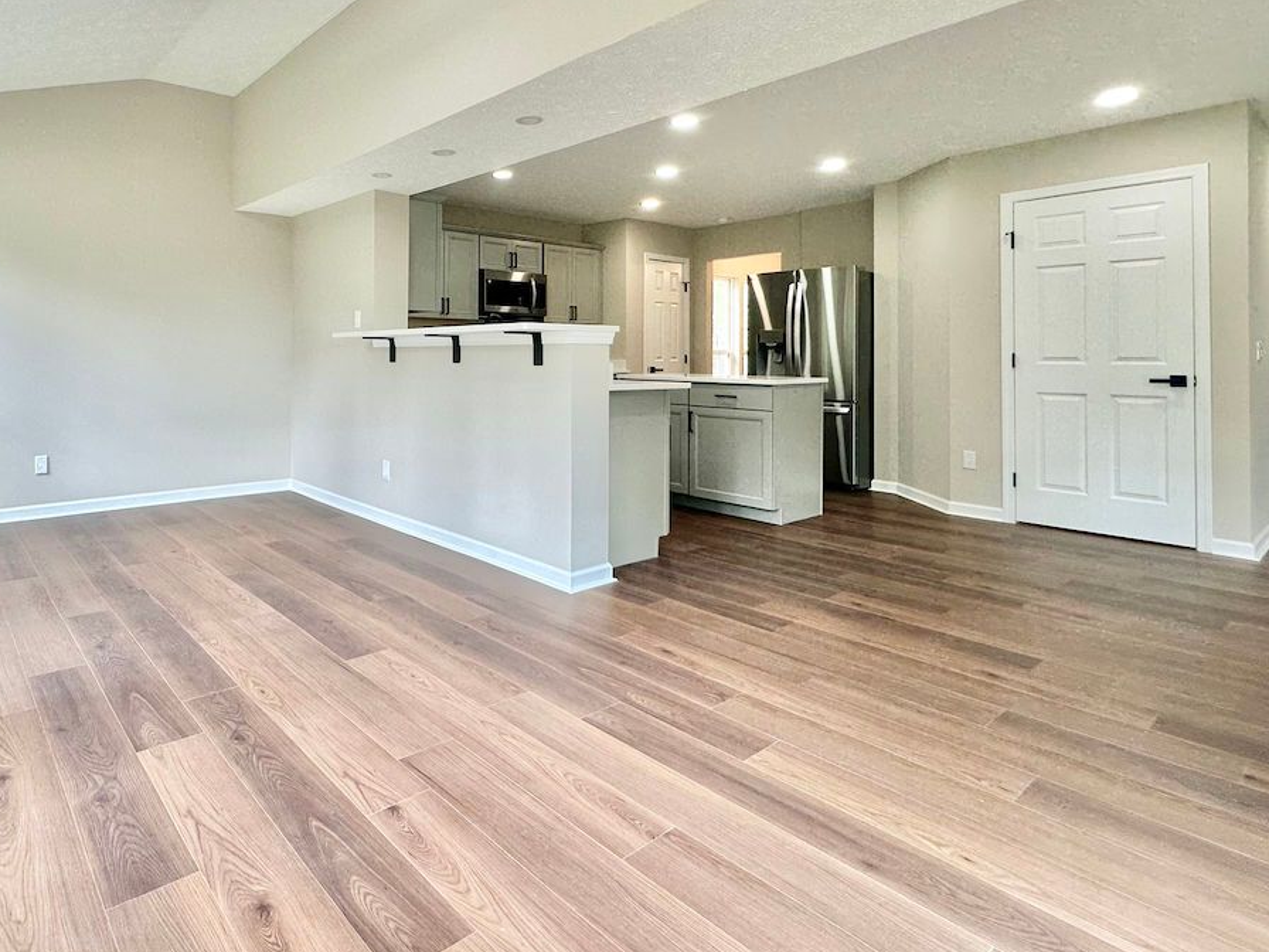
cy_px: 348
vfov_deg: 64.9
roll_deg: +0.0
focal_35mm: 20
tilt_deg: +0.8
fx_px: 733
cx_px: 453
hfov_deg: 79.8
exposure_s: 1/120
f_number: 2.2
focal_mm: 2.22
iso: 100
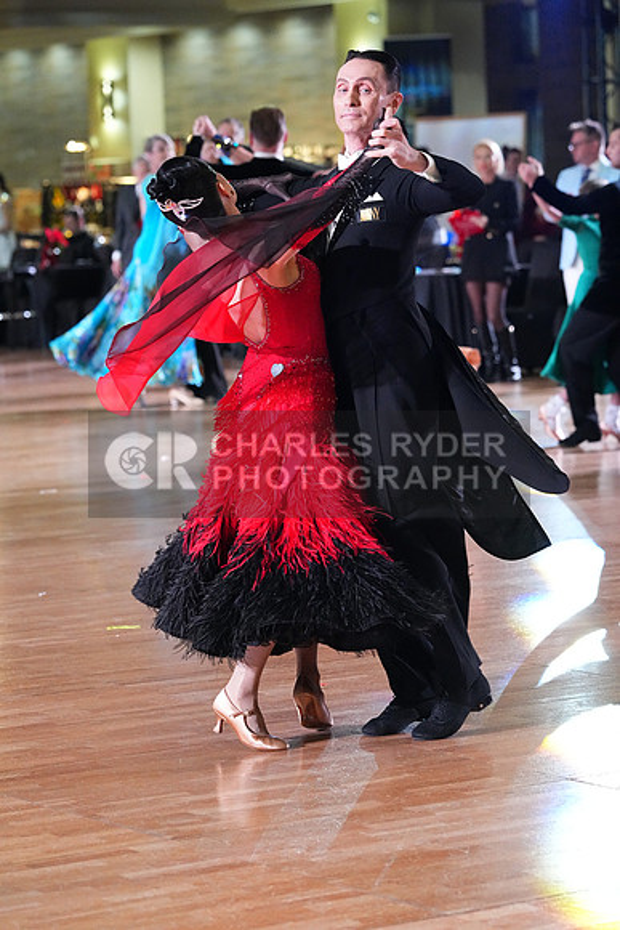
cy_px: 465
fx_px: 3485
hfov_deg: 10.2
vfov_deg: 15.2
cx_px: 310
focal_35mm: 135
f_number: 5
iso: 10000
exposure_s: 1/400
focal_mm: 135
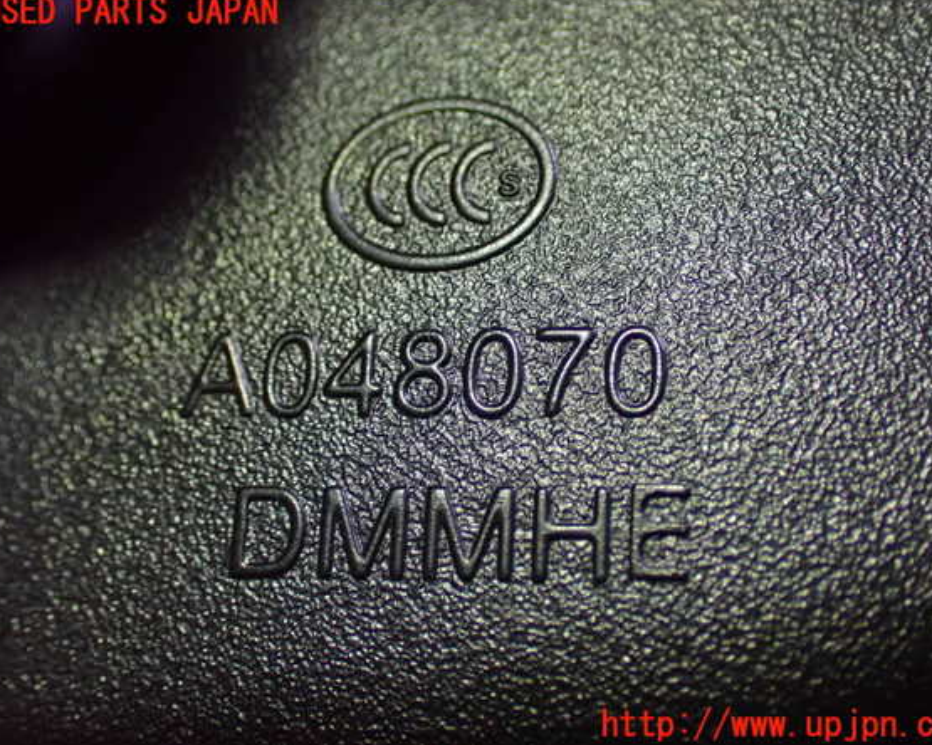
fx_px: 1572
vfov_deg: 26.7
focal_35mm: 57
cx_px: 477
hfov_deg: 33.0
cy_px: 369
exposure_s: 1/50
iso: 1600
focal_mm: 9.65
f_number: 3.3
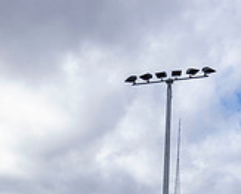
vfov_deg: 17.5
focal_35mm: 80
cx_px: -9
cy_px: 281
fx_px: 572
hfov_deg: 22.7
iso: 100
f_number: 2.8
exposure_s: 1/1250
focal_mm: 24
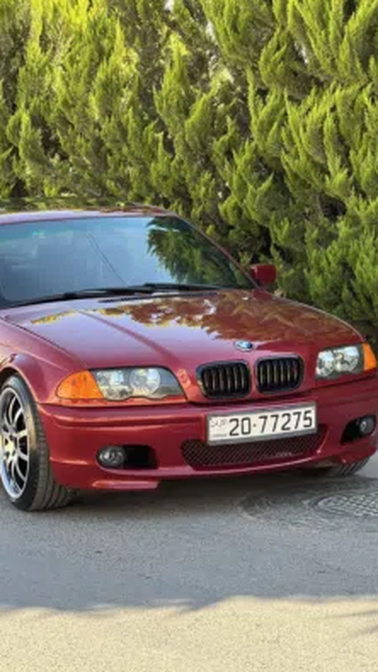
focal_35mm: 85
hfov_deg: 14.2
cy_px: 333
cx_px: 240
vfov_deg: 25.0
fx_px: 1516
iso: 50
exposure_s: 1/121
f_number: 2.8
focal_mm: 9
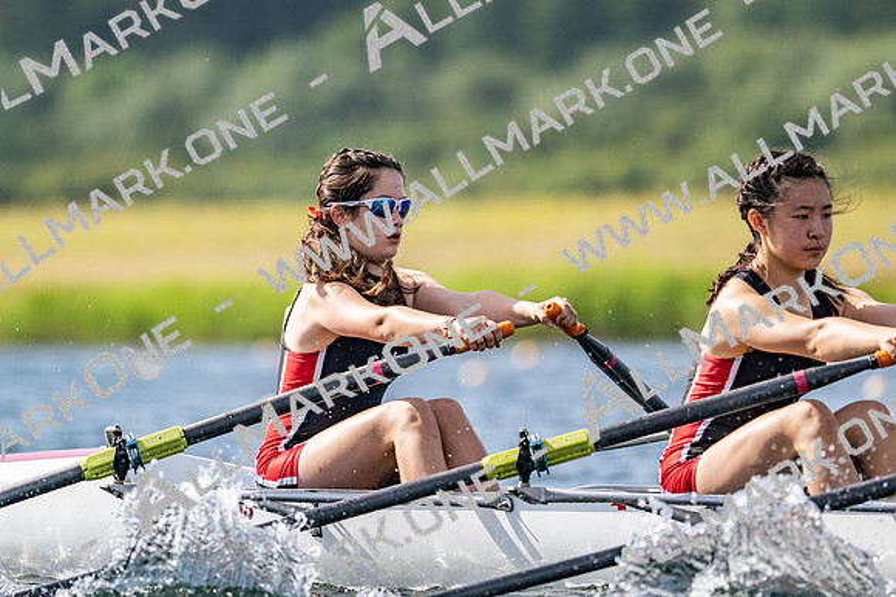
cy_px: 298
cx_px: 448
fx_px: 14924
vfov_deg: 2.3
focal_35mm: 600
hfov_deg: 3.4
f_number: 4.5
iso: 280
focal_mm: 400
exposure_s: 1/2500
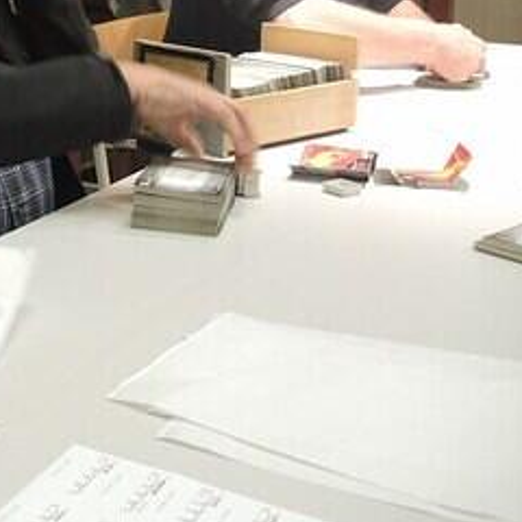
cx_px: -165
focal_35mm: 66
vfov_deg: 25.5
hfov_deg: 23.0
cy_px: 87
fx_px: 1126
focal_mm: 6
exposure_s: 1/15
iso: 400
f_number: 2
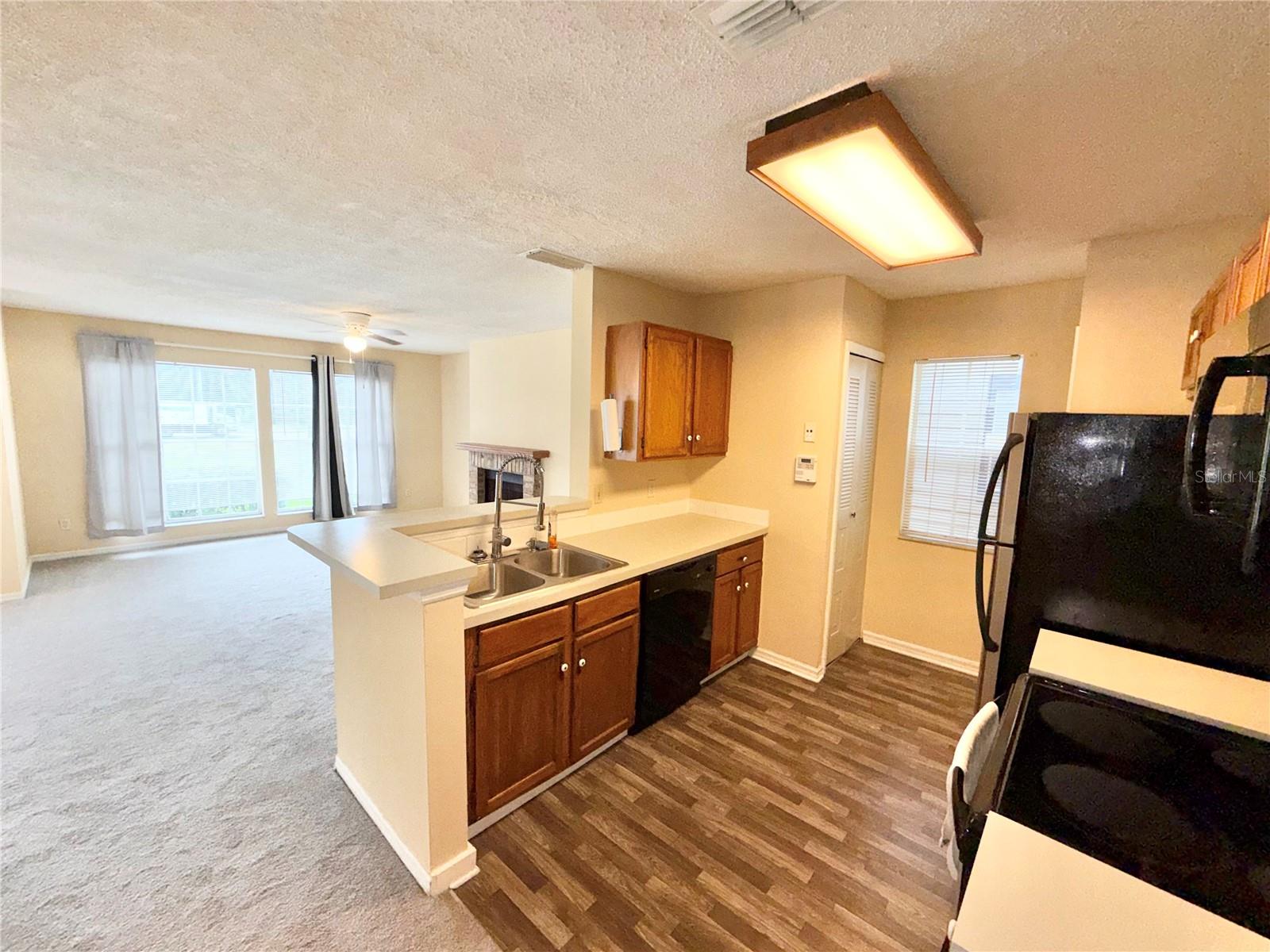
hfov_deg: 102.1
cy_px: 476
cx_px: 635
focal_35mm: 14
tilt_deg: -7.2
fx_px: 514
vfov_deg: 85.7
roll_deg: -1.1
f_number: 2.2
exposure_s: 1/120
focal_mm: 2.22
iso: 40
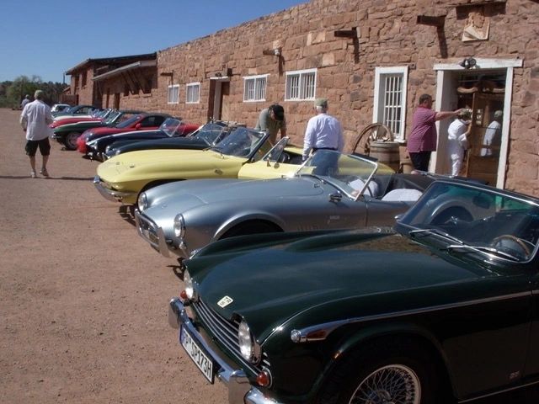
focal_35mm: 38
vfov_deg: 37.7
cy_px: 202
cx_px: 270
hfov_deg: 49.0
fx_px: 592
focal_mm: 6.3
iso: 100
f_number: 6.6
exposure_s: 1/500
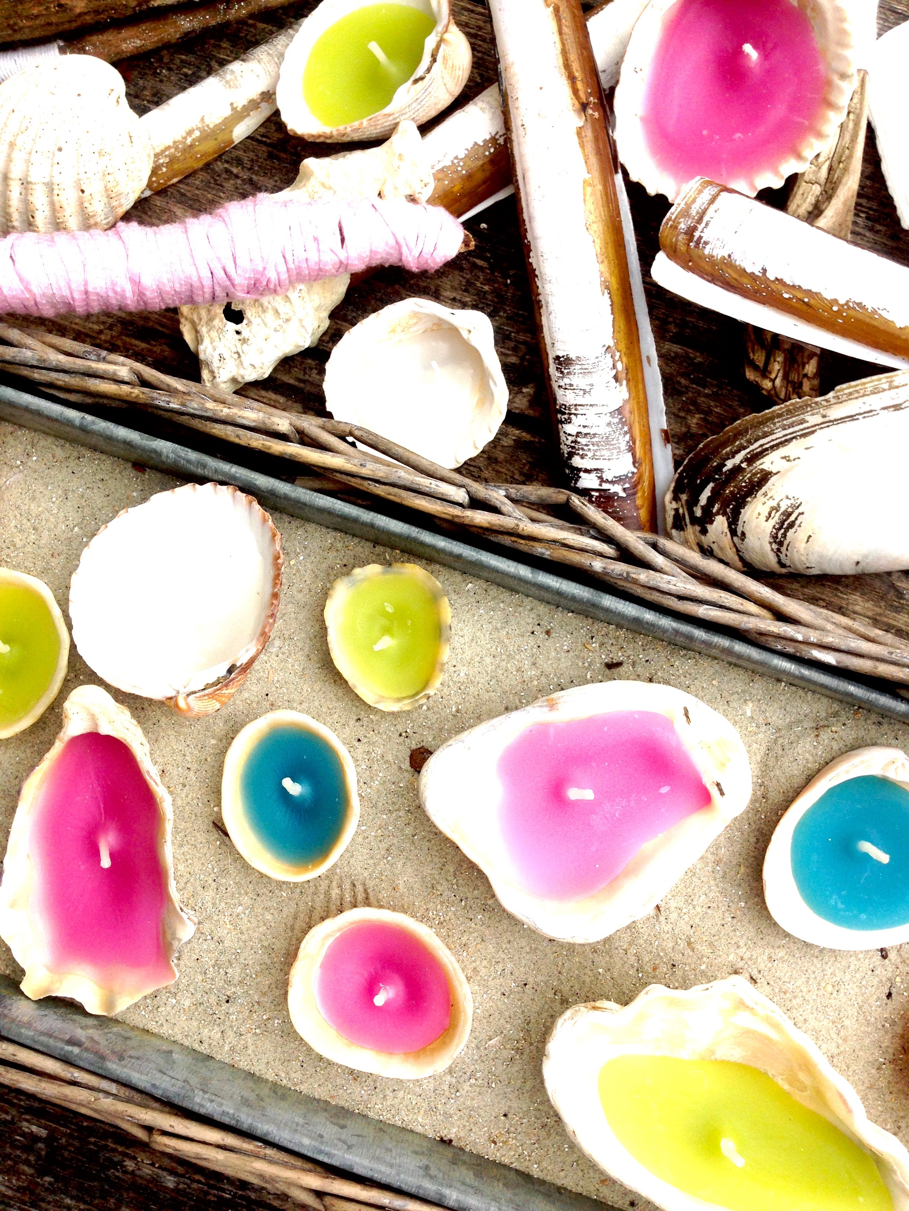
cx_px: 454
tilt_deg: -85.7
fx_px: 1155
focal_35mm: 33
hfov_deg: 42.9
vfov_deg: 55.4
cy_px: 606
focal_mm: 4.12
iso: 50
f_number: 2.4
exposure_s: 1/1748
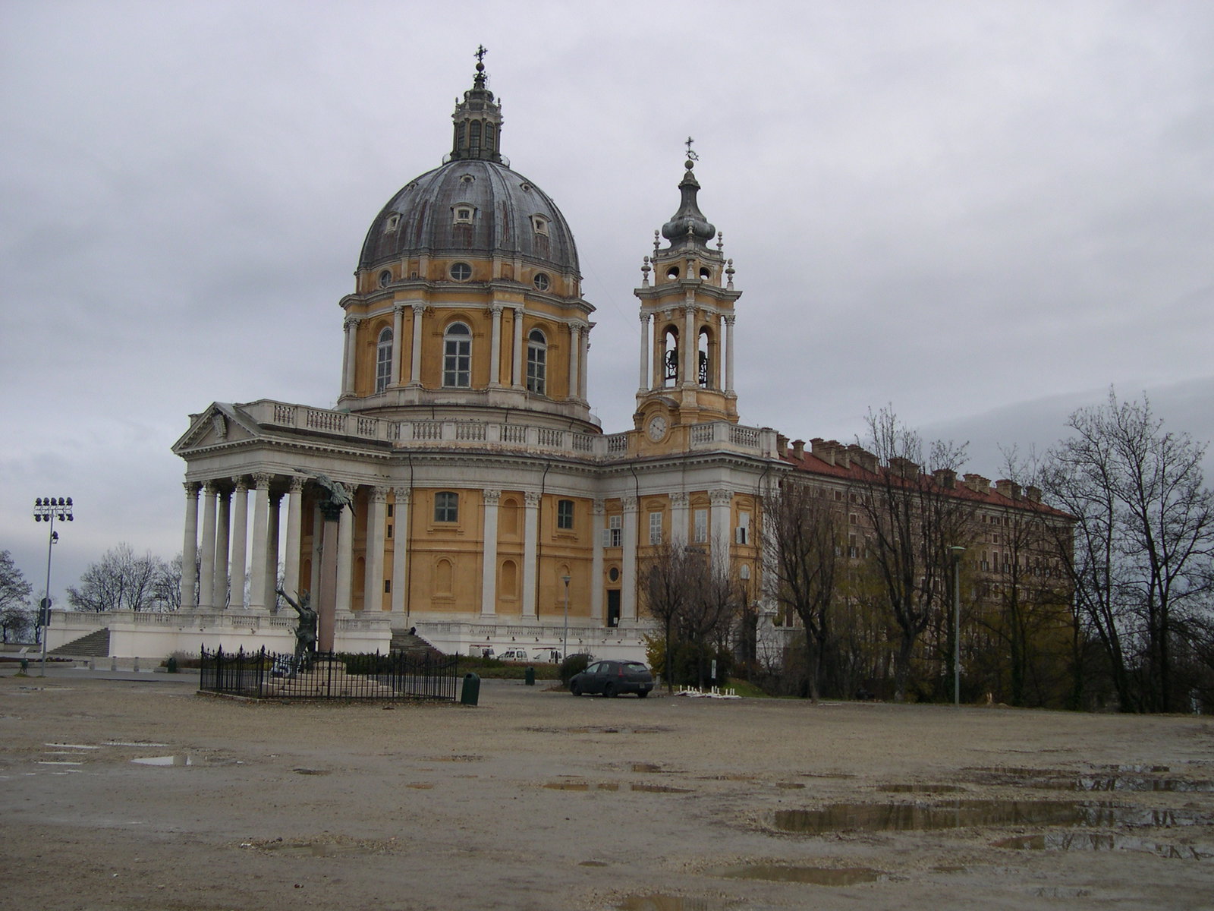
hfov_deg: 49.0
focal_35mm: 38
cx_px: 607
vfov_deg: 37.7
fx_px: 1333
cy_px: 456
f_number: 2.8
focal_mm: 8
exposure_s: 1/426
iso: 100
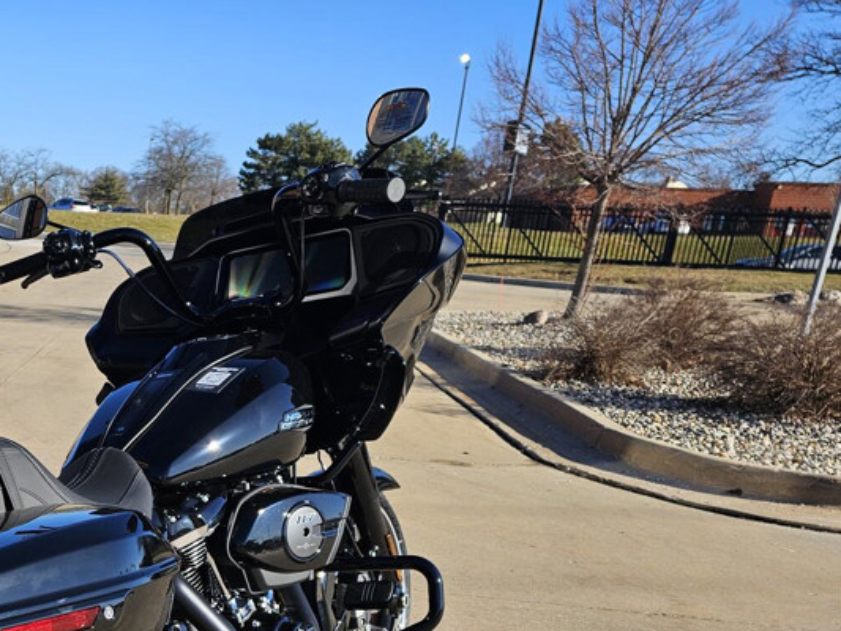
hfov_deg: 37.5
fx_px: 1118
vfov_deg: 29.6
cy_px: 615
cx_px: 31
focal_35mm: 46
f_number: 1.7
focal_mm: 6.3
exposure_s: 1/557
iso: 10
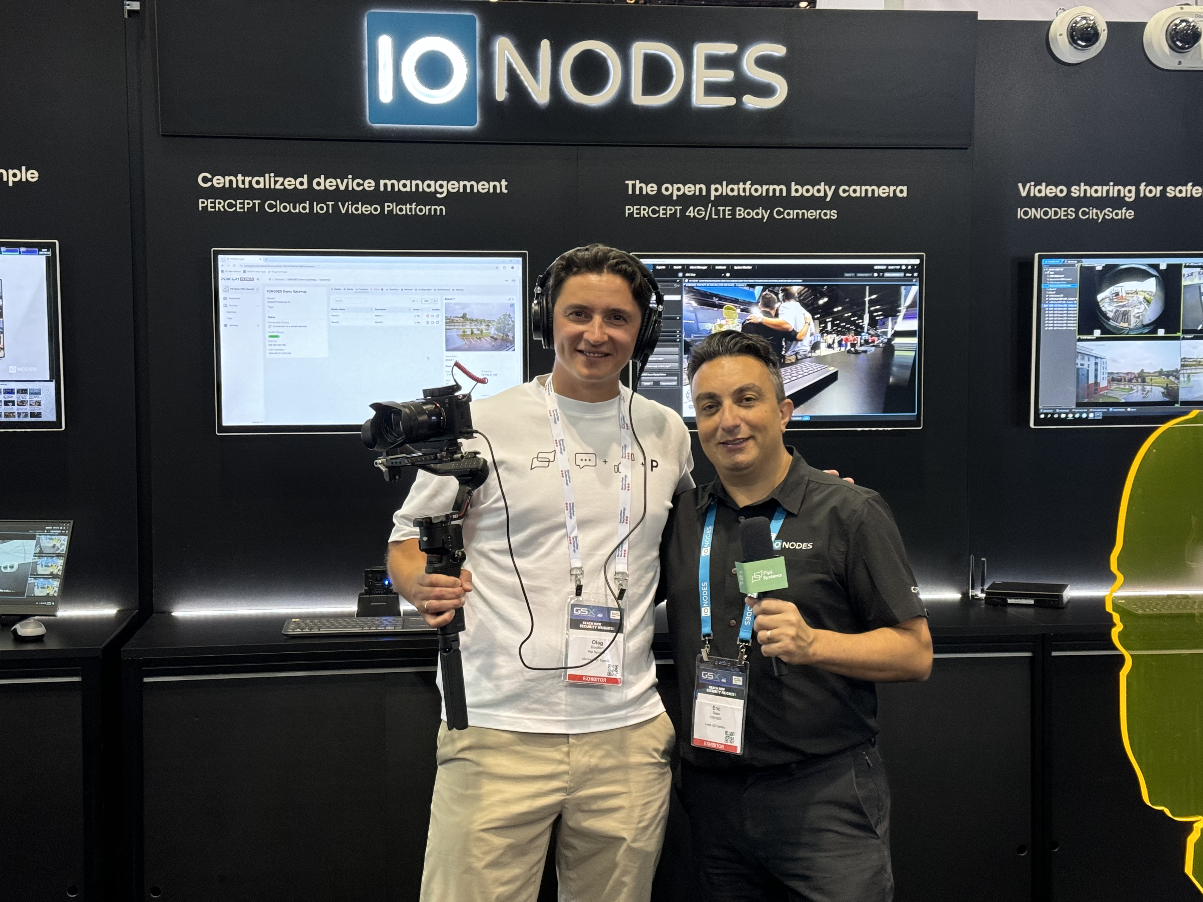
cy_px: 451
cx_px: 602
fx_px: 1668
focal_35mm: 48
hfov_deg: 39.7
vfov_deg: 30.3
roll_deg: +0.7
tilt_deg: -3.5
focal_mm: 6.76
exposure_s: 1/40
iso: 250
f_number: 1.78
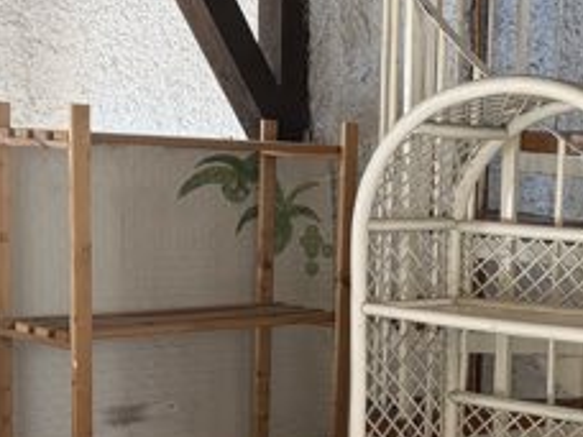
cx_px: 460
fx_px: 1381
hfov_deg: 23.5
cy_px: 468
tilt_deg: -14.1
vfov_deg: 17.4
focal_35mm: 82
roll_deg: -2.3
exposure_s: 1/73
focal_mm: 5.96
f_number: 1.6
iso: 125
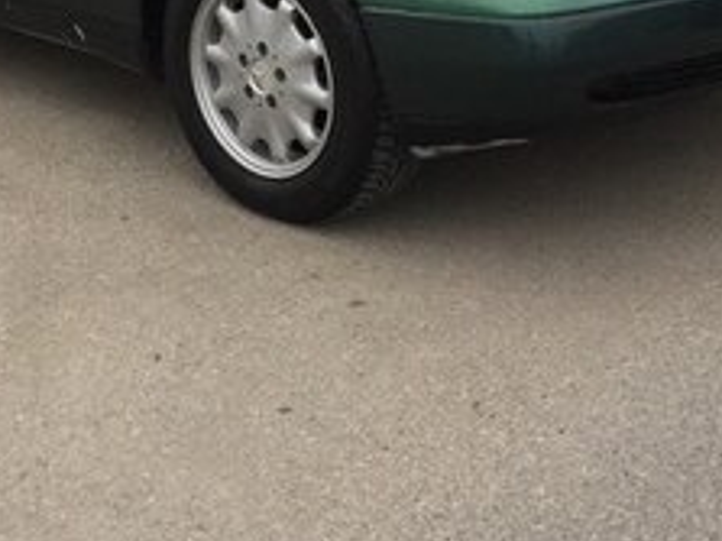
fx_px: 1793
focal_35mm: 86
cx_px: 146
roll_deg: +2.3
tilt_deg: -10.4
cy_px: -96
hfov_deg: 22.5
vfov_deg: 16.5
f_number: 2.2
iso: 32
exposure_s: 1/359
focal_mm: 4.15
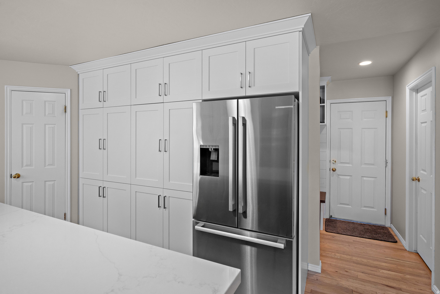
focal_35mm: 18
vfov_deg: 67.4
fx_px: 220
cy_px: 147
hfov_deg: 90.0
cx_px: 220
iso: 500
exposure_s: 1/5
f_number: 8
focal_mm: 18
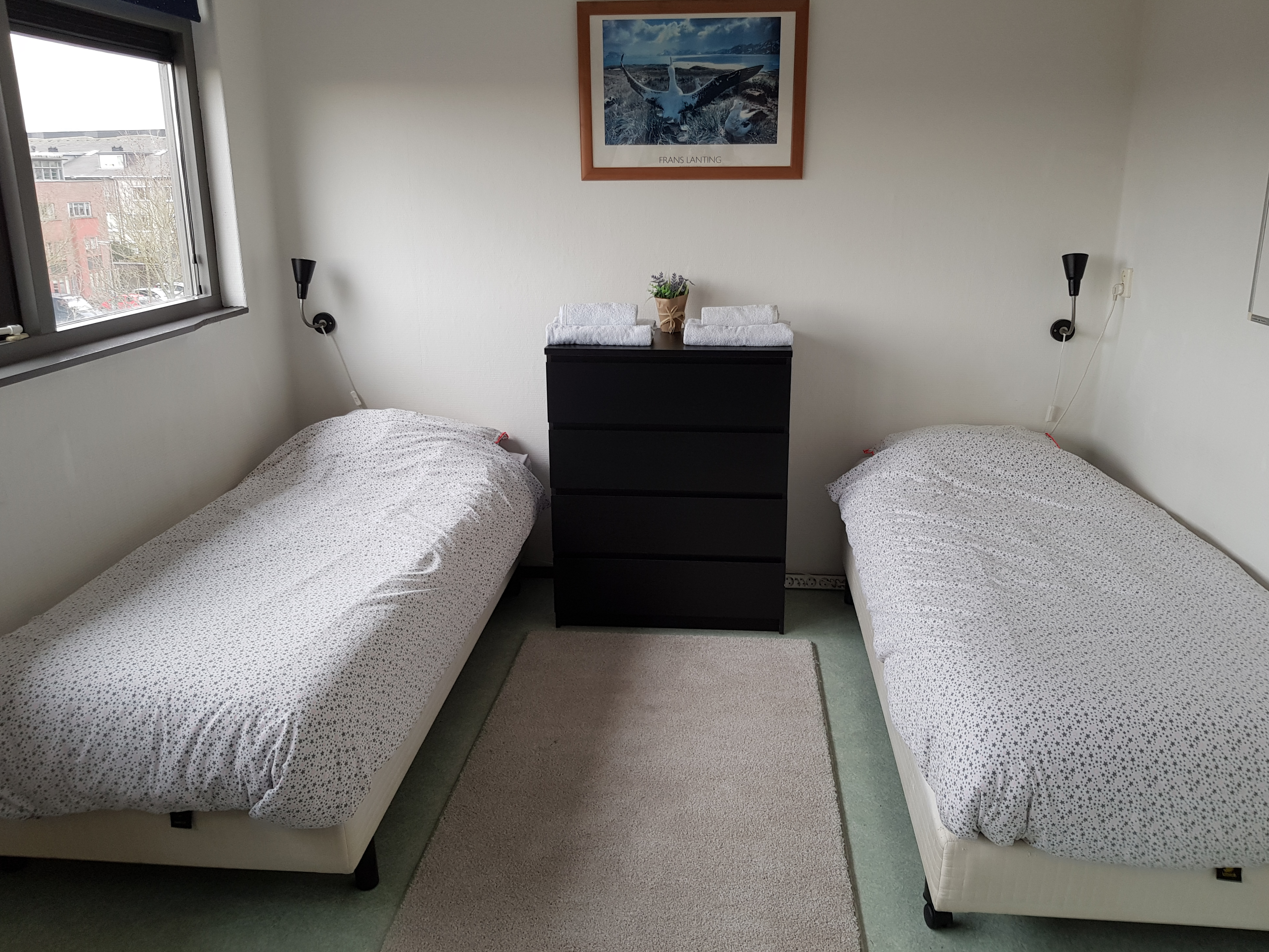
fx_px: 990
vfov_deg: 51.3
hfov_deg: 65.3
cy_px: 467
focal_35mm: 27
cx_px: 655
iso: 50
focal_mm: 4.2
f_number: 1.7
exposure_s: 1/50
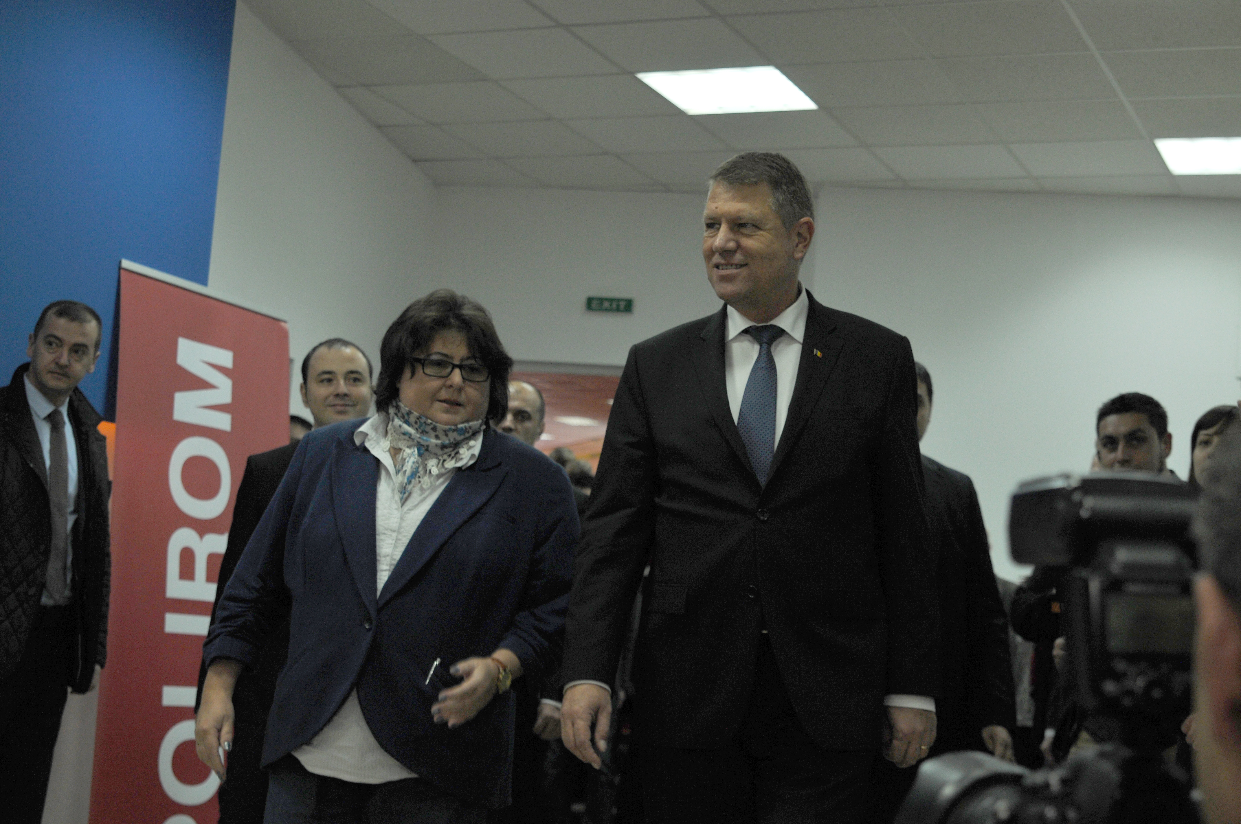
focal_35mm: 57
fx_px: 1963
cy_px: 412
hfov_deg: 35.1
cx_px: 620
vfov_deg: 23.7
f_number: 5
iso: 500
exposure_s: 1/125
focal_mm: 38
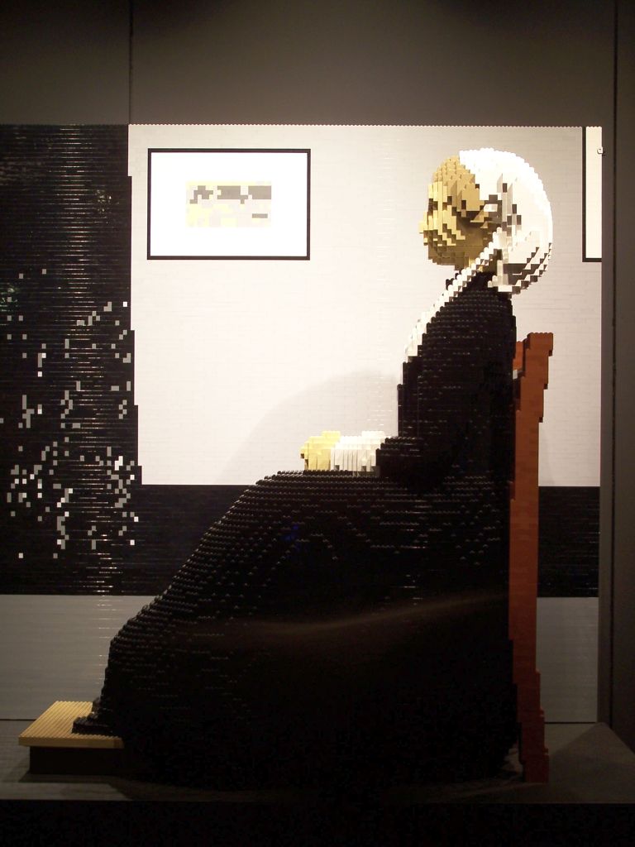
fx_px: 1443
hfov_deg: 24.8
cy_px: 424
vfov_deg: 32.7
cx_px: 318
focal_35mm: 59
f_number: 3.1
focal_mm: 9.8
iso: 80
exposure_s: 1/4
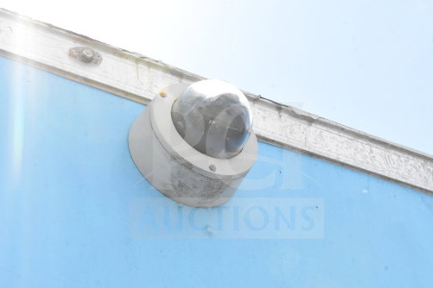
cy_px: 170
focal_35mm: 95
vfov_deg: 14.4
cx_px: 226
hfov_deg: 21.5
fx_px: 1143
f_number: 20
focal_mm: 52
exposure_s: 1/1600
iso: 6400
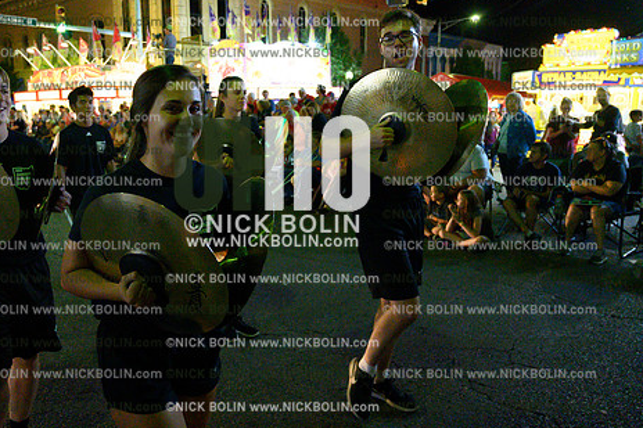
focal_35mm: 30
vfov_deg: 43.5
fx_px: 536
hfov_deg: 61.6
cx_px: 272
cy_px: 181
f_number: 4
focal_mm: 24
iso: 32000
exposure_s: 1/400
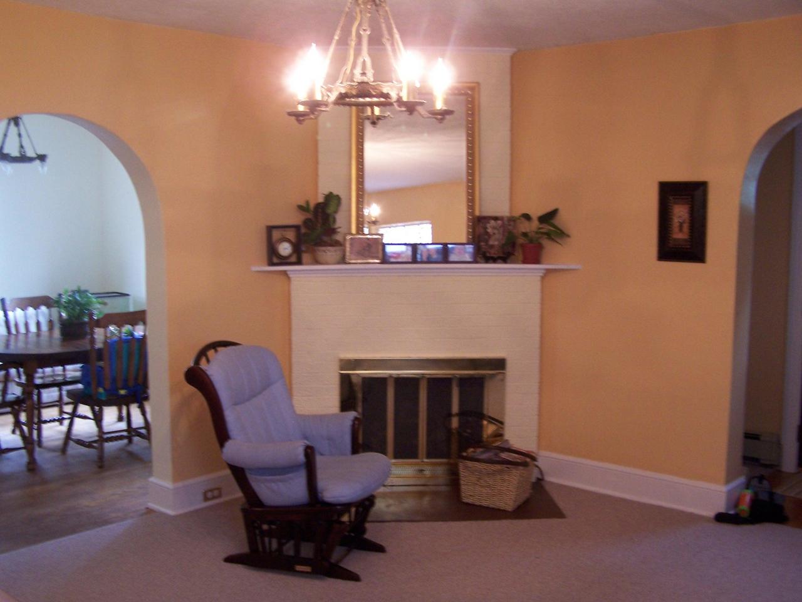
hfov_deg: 49.0
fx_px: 880
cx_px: 401
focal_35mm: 38
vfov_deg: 37.7
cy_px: 301
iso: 140
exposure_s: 1/8
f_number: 2.8
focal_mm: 6.3
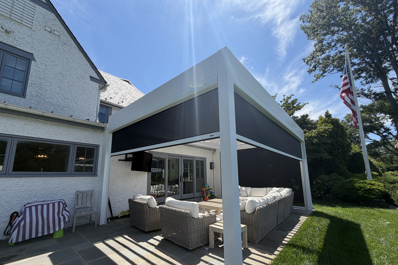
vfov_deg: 77.0
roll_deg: -0.3
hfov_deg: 100.4
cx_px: 201
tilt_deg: +10.0
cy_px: 149
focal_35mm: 15
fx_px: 166
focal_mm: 2.22
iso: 20
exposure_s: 1/770
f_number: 2.2
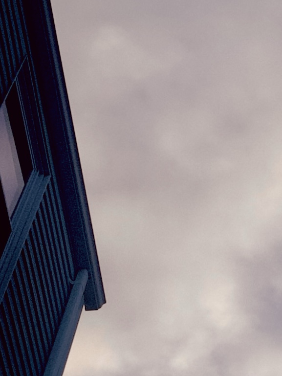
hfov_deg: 10.6
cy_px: 285
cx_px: 385
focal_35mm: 136
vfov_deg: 14.4
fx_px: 1477
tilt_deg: +54.6
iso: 50
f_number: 1.6
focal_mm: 5.1
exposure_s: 1/2571
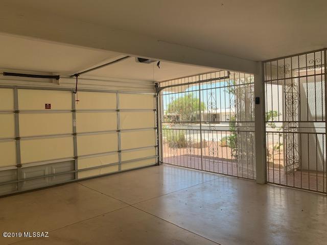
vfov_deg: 53.1
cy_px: 122
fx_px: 246
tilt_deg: -1.4
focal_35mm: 26
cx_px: 164
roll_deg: +0.8
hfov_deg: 67.3
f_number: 1.8
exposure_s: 1/147
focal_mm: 4.25
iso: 25
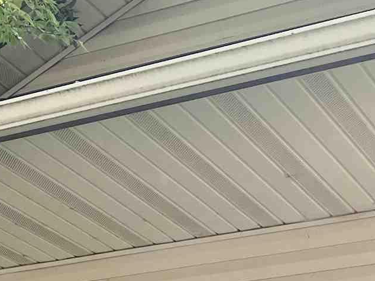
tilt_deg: +6.0
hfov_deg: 13.5
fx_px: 1364
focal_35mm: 126
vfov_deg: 11.1
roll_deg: -0.9
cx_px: -358
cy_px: 471
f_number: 1.5
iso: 40
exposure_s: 1/248
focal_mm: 5.7
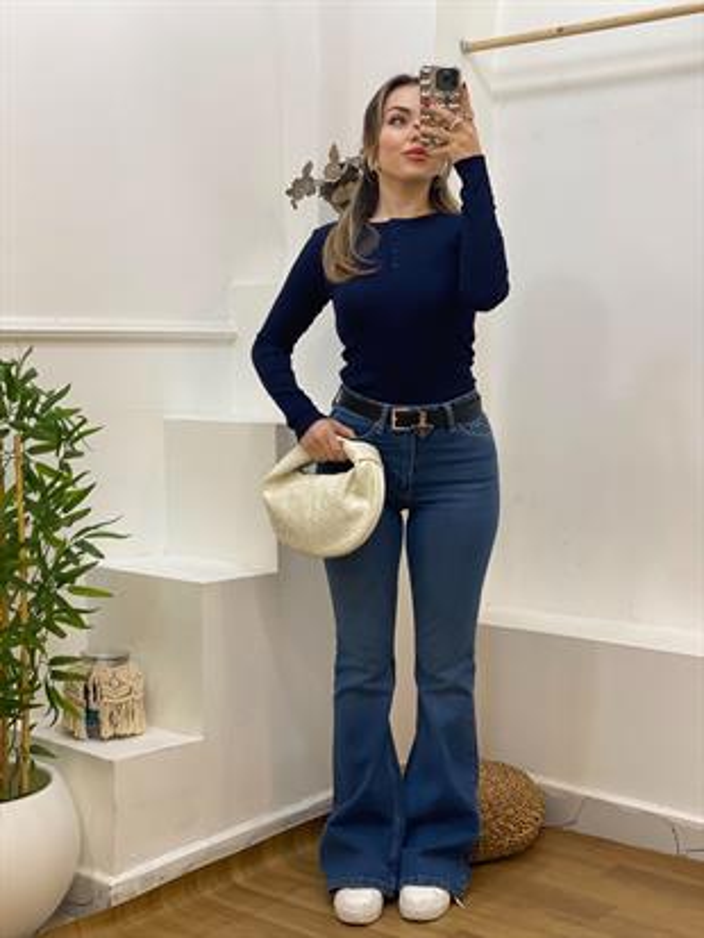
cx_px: 352
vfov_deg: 36.8
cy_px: 469
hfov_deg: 28.0
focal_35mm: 52
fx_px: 1409
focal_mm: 6
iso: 80
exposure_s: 1/100
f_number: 2
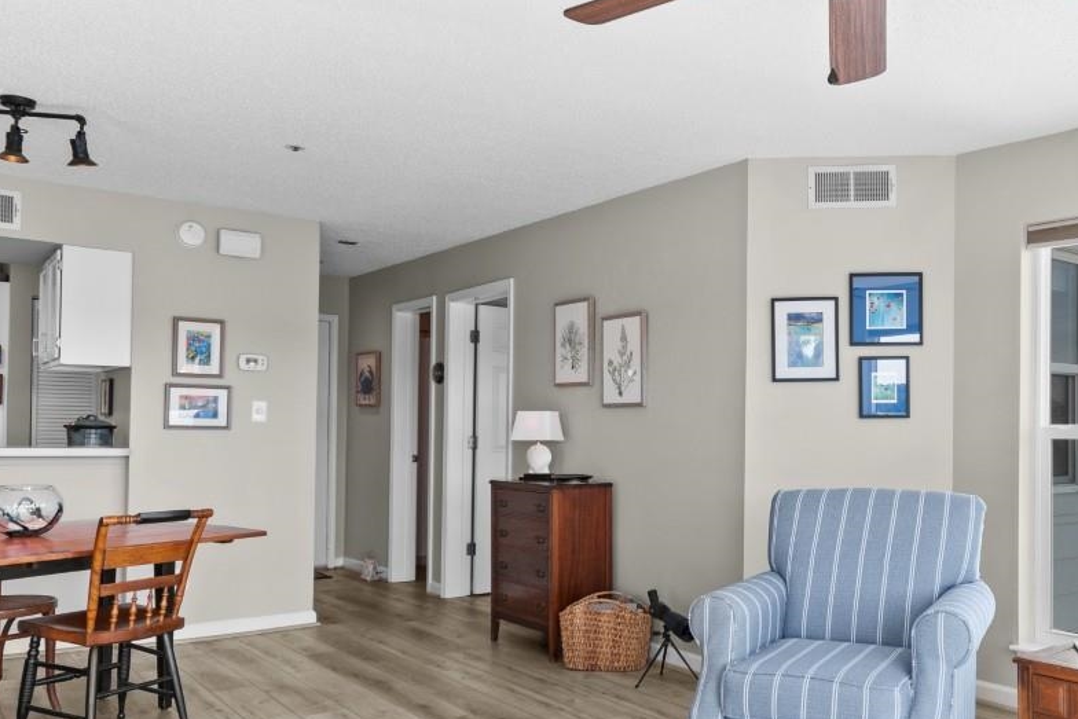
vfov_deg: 42.2
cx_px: 748
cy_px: 423
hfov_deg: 58.4
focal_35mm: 31
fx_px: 928
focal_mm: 10
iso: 100
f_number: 4.5
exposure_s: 1/30
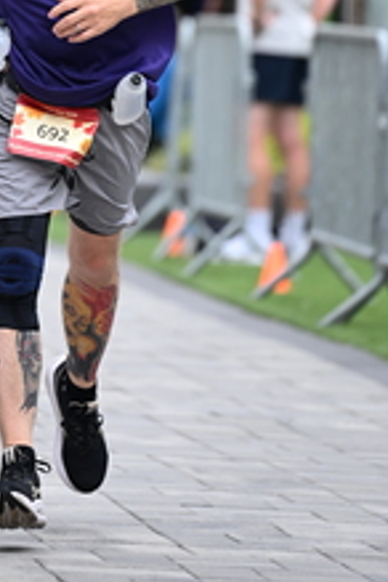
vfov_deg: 4.1
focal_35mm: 502
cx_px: 57
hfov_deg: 2.7
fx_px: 8115
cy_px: -56
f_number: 2.8
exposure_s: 1/2000
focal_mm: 200
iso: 640
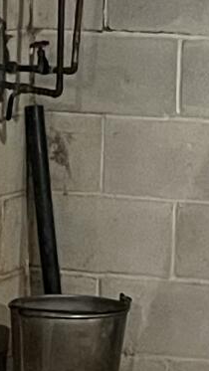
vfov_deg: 9.2
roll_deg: -0.2
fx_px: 2245
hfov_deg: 5.3
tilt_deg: -15.9
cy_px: 586
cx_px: 17
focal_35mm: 228
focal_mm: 5.1
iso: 640
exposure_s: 1/30
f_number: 1.6
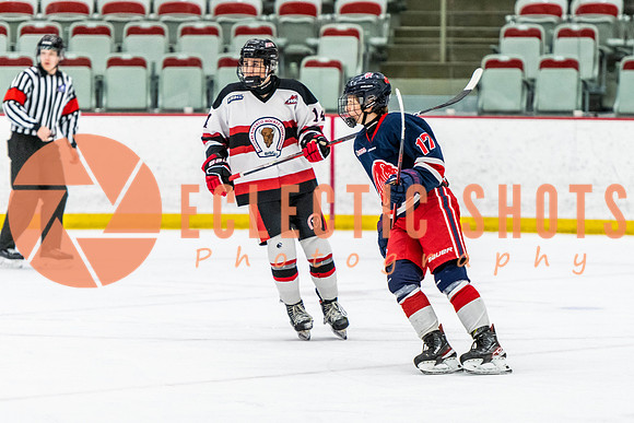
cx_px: 405
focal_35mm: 231
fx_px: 4066
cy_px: 212
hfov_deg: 8.9
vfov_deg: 6.0
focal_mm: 165
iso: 3200
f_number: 2.8
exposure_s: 1/640
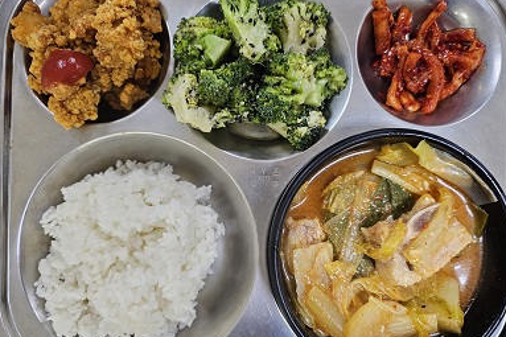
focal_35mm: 25
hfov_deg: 71.5
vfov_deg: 51.2
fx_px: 351
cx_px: 258
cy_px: 182
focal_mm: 6.3
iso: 640
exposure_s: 1/100
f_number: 1.7
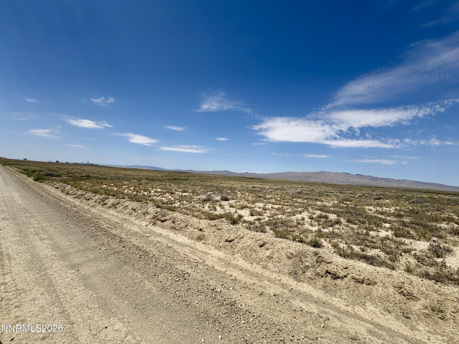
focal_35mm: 14
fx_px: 186
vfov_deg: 85.7
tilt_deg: +1.5
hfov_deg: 102.1
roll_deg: -3.8
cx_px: 230
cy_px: 172
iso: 50
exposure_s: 1/4367
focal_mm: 2.22
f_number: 2.2
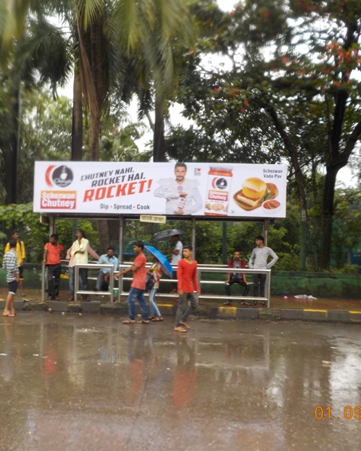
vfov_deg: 45.8
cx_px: 130
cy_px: 229
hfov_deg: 37.1
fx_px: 534
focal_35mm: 40
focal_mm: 4.1
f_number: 3.3
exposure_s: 1/100
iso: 125
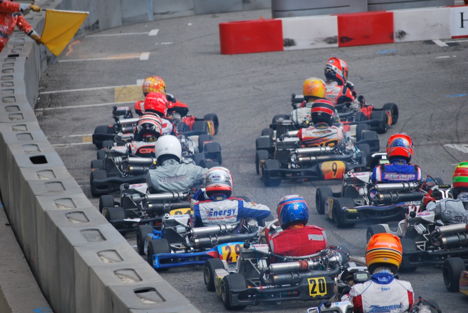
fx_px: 2928
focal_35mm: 225
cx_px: 234
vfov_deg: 6.1
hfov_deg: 9.1
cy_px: 156
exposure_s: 1/1000
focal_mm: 150
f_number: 5.3
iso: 200
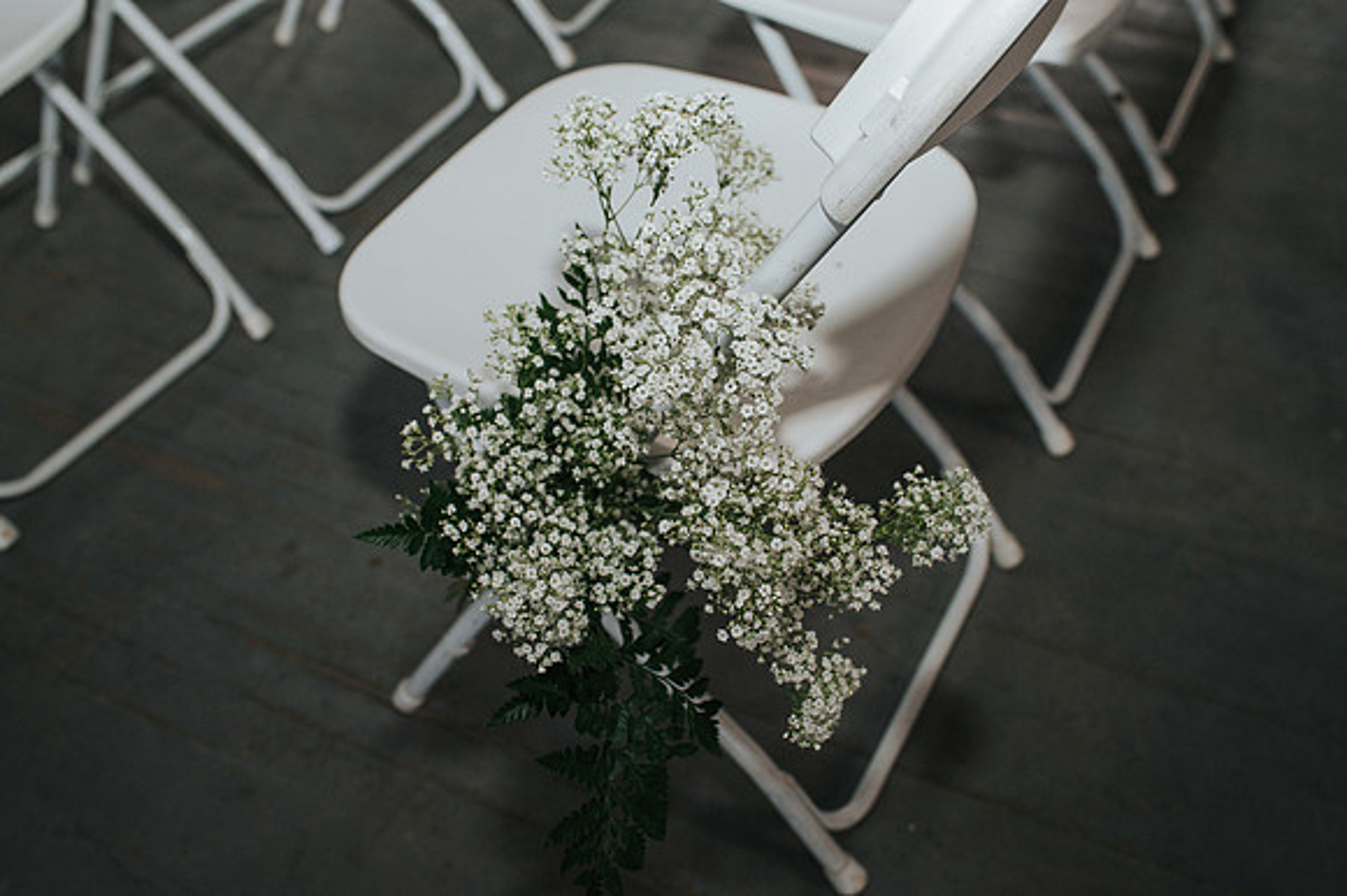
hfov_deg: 54.5
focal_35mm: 35
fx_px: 1309
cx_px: 674
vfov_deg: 37.8
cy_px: 448
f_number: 4.5
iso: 1000
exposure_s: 1/200
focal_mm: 35
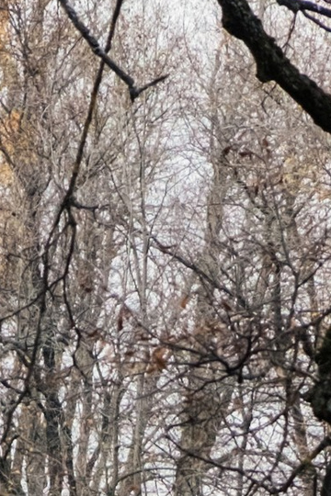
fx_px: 7350
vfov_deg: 3.8
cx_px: 203
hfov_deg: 2.6
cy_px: 1519
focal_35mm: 533
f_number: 4
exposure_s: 1/350
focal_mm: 50
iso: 640
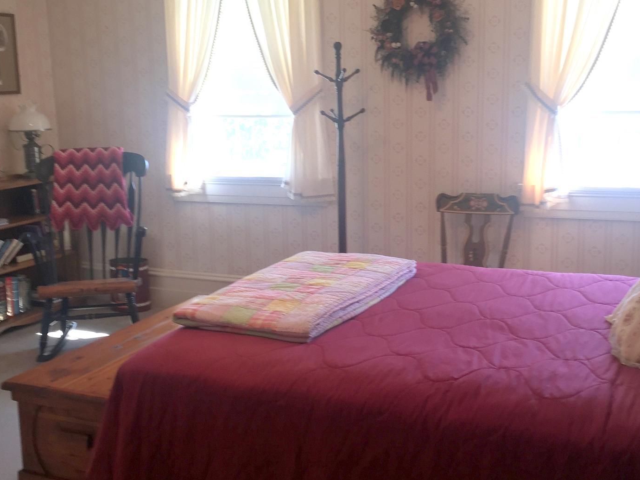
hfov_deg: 43.8
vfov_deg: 33.6
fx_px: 795
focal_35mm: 43
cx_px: 331
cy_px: 222
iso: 32
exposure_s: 1/40
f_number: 2.2
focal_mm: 4.15
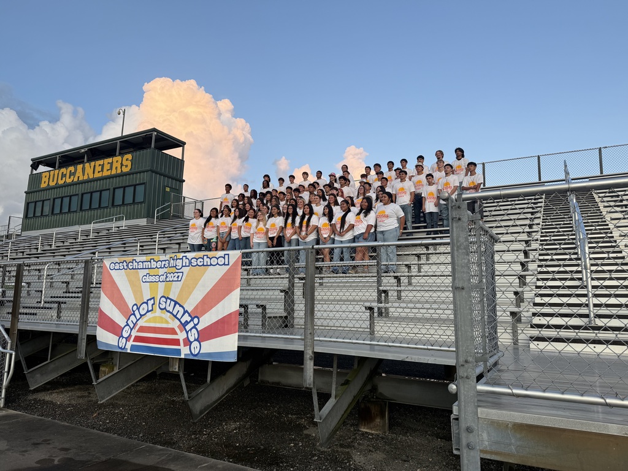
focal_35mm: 24
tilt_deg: +10.6
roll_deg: -0.7
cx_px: 314
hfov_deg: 71.6
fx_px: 435
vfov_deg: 56.8
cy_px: 236
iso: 80
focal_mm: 6.76
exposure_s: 1/510
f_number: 1.78
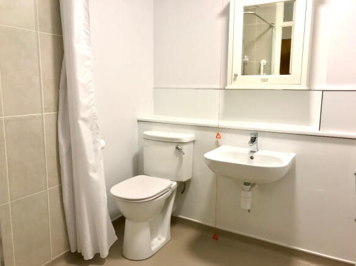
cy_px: 133
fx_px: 288
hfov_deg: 63.5
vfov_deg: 49.7
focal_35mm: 28
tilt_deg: -8.3
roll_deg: -0.4
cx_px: 178
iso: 50
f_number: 1.8
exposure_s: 1/33
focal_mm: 3.99
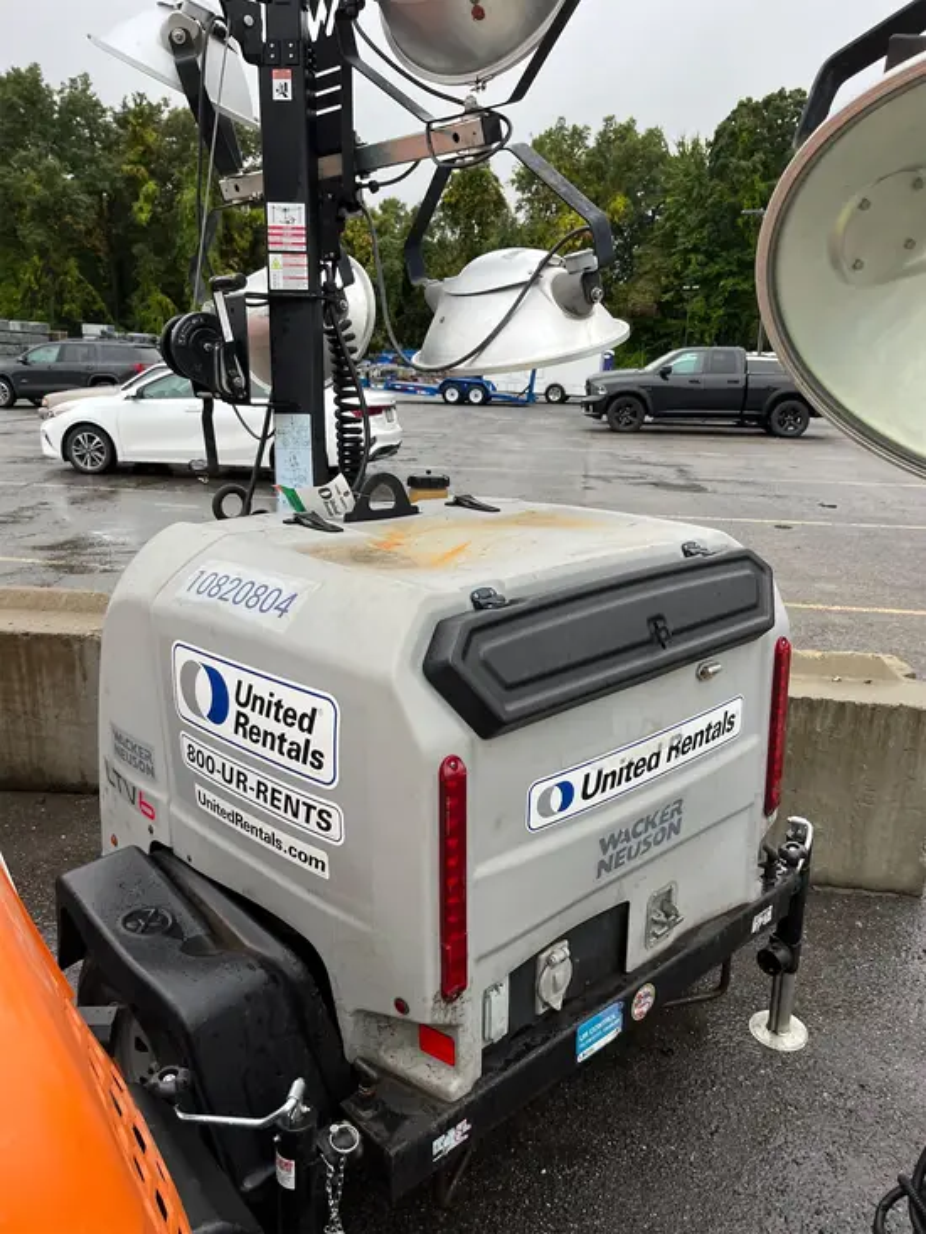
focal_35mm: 26
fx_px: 927
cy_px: 617
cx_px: 463
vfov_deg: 67.3
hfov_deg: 53.1
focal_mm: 5.1
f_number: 1.6
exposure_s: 1/121
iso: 125
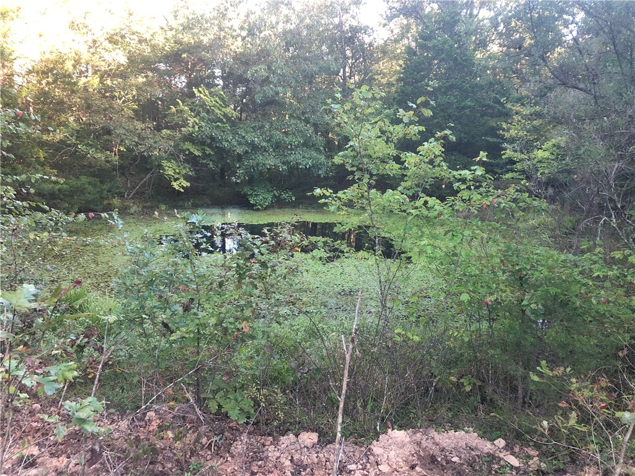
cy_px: 238
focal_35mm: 28
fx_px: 514
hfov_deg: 63.4
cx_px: 318
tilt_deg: -10.6
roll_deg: -0.2
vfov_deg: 49.7
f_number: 1.8
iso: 40
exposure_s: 1/30
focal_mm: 3.99
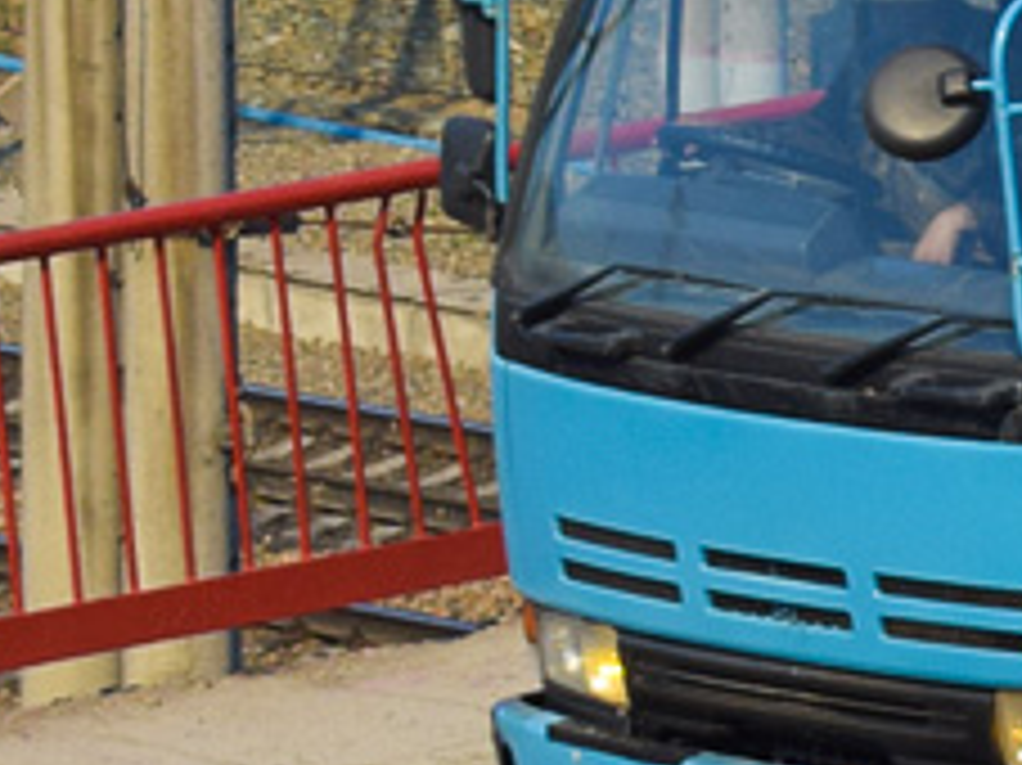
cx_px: 1805
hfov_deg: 4.7
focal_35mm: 420
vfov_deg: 3.5
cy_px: -4
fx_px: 12380
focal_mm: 55
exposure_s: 1/800
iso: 200
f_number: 5.6
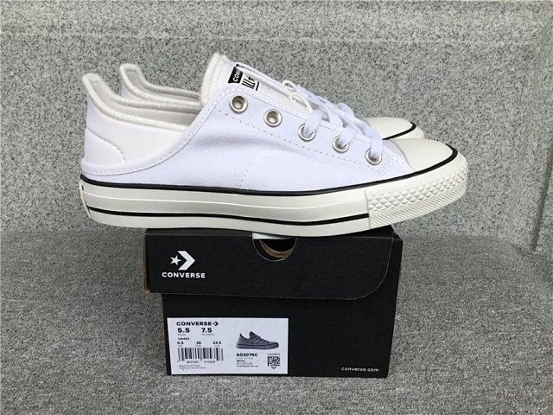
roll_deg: -1.0
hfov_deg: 58.4
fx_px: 495
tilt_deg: -18.9
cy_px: 208
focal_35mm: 31
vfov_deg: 45.4
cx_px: 276
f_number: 2.4
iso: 25
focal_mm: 3.3
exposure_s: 1/203
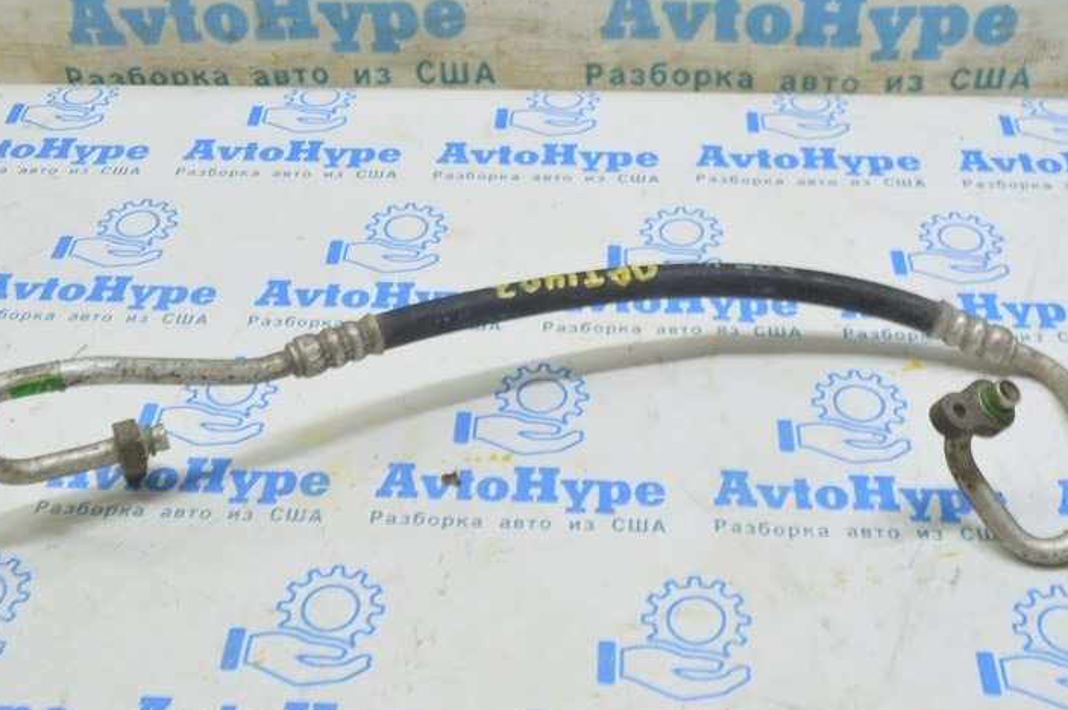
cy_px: 254
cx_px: 514
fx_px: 1423
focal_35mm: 48
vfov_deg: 27.9
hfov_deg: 41.1
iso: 400
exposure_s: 1/20
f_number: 5.6
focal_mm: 22
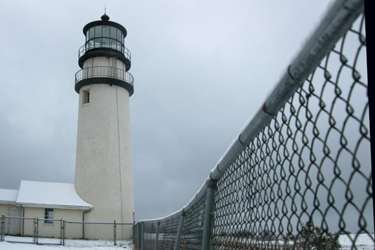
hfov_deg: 53.2
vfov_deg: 36.8
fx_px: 375
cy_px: 125
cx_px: 188
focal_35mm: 36
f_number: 5
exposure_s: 1/500
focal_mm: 24
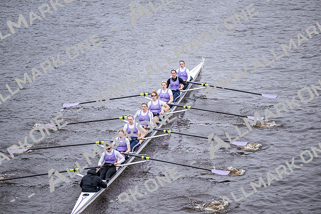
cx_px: 160
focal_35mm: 200
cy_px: 107
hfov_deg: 10.3
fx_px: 1784
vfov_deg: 6.9
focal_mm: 200
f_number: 2.8
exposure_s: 1/2000
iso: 1600
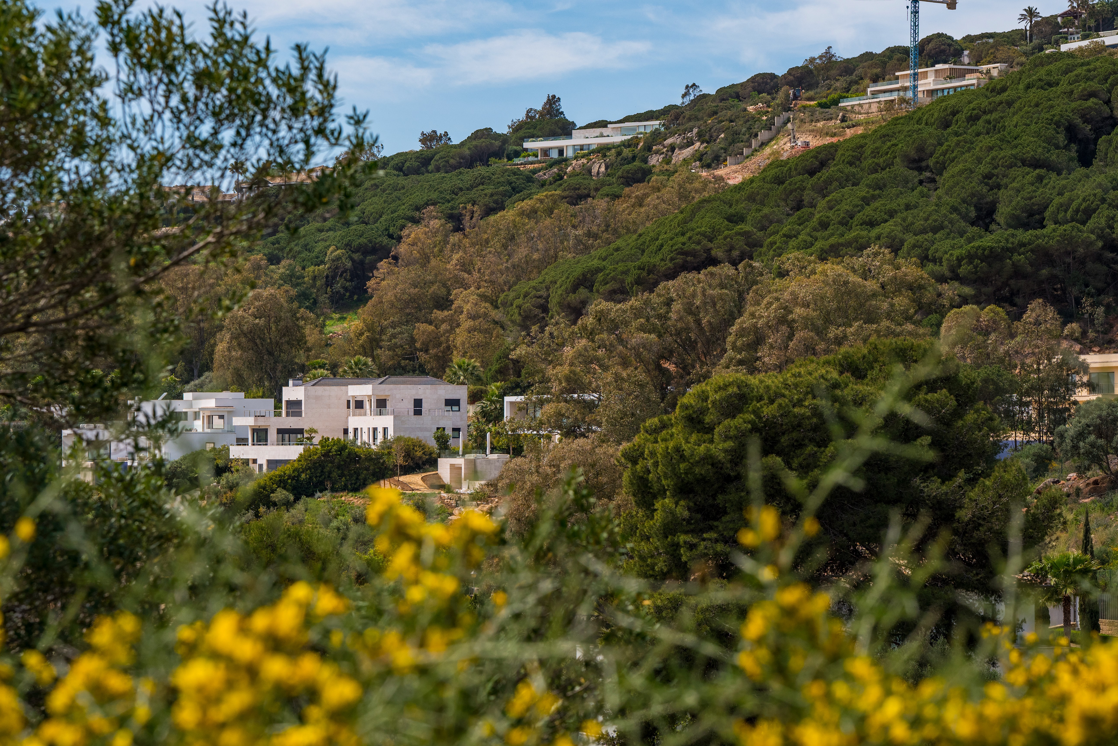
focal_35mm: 127
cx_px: 559
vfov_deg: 10.8
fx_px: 3945
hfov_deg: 16.1
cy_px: 373
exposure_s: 1/500
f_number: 8
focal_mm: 85
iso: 200
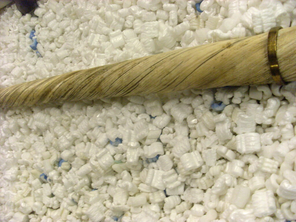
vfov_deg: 37.7
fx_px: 325
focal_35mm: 38
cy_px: 111
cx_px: 148
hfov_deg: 49.0
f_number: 3
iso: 200
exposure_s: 1/30
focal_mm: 6.3
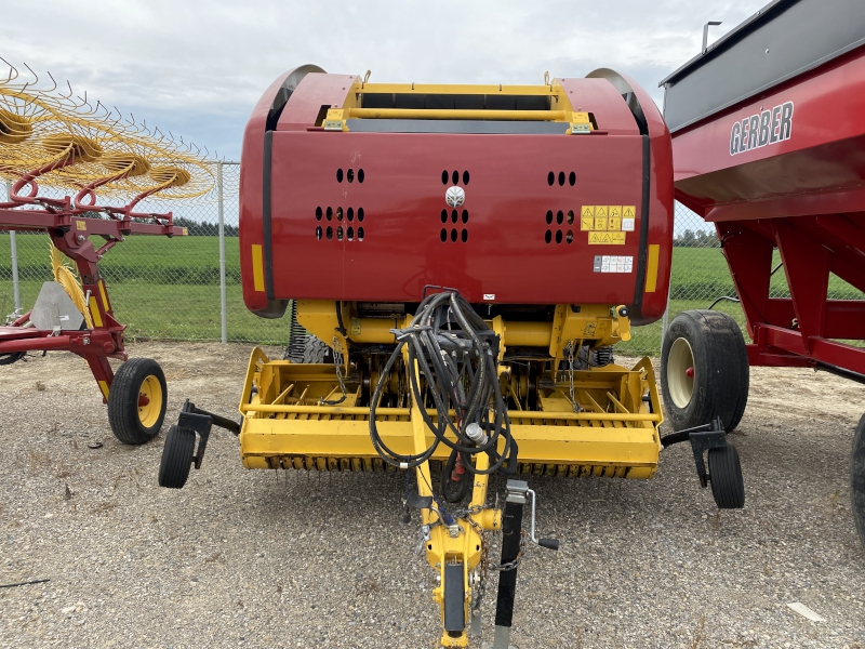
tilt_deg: -5.8
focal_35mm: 26
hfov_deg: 67.3
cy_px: 324
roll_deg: -1.5
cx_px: 432
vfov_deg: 53.1
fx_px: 650
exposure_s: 1/1157
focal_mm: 4.25
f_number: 1.8
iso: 32
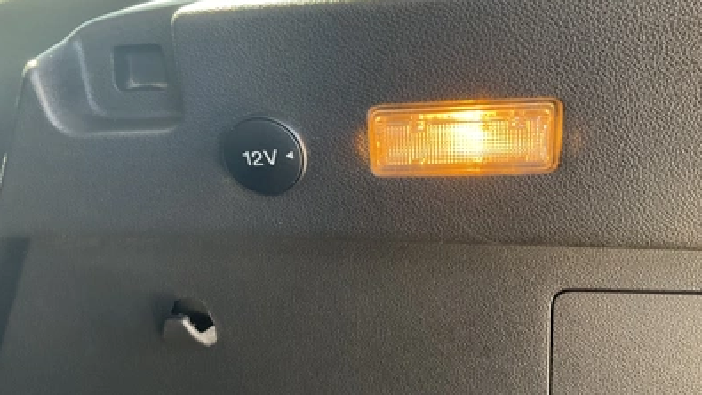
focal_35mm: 32
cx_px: 352
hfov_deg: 61.0
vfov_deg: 36.6
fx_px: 596
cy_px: 181
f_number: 1.8
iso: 100
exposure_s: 1/60
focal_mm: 3
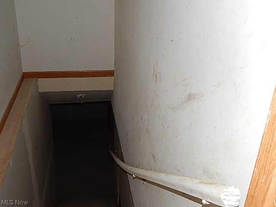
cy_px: 104
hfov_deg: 49.0
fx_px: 303
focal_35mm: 38
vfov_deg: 37.7
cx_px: 138
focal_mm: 6.8
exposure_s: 1/30
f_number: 3.4
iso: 200
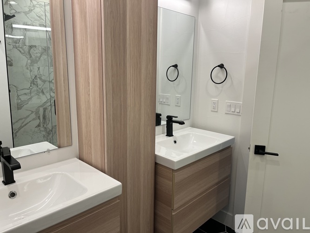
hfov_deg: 67.3
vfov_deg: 53.0
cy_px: 116
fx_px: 233
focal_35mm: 26
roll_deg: +0.9
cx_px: 155
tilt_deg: -10.8
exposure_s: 1/120
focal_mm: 5.1
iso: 64
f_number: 1.6
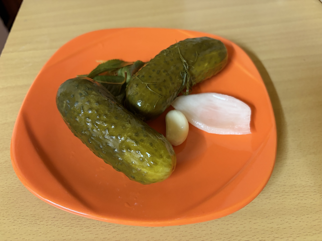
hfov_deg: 67.3
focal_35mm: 26
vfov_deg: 53.1
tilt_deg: -52.9
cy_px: 120
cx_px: 161
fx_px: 242
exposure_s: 1/50
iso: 320
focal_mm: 5.96
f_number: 1.6
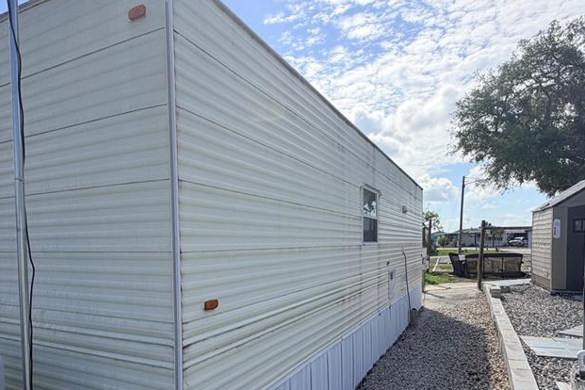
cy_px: 266
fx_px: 390
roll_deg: +1.2
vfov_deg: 51.9
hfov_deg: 73.7
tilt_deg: -3.2
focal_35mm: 24
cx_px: 282
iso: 25
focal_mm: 2.22
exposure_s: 1/1167
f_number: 2.2
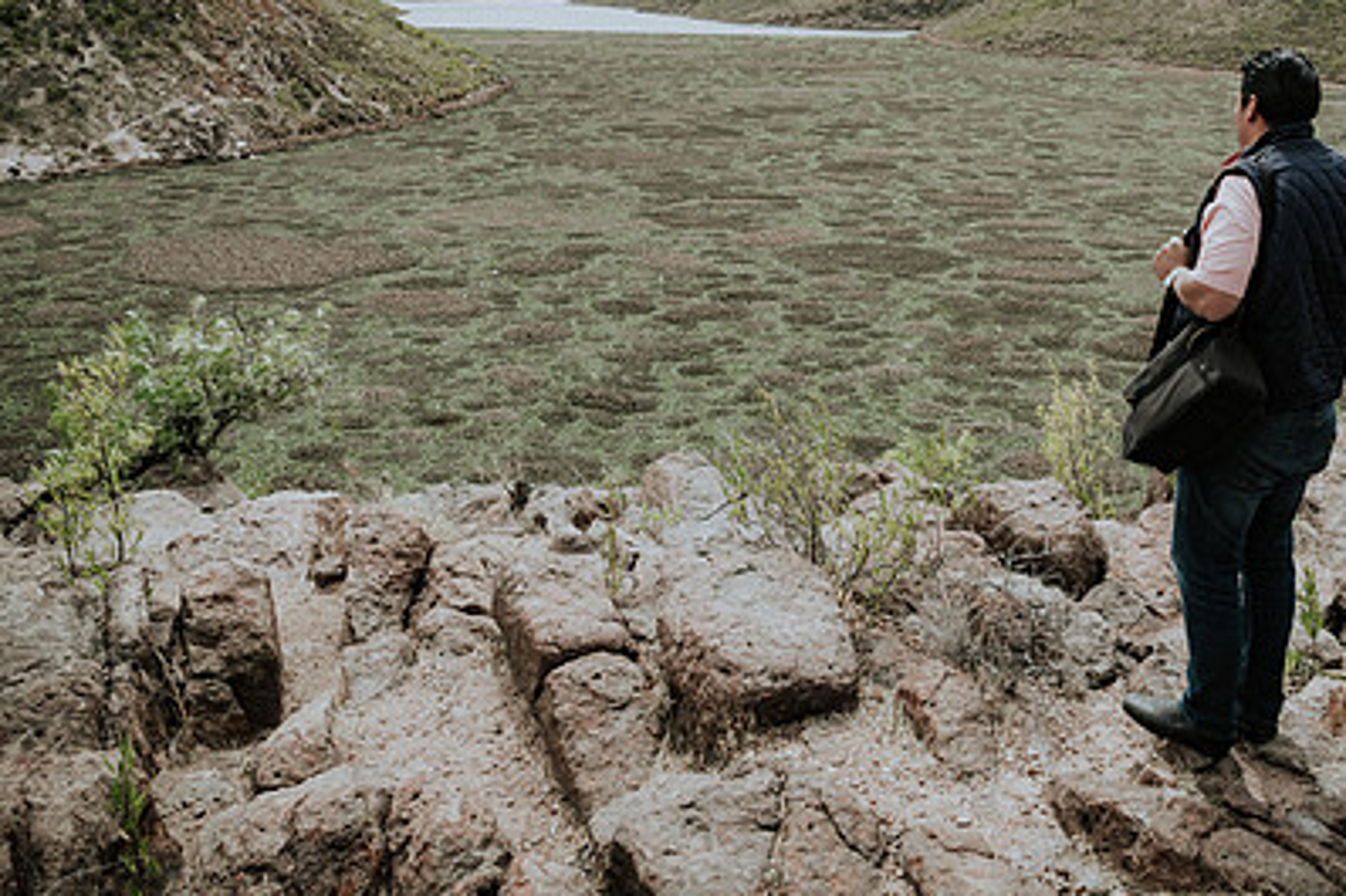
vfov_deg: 37.4
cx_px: 839
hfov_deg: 53.9
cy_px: 292
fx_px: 1308
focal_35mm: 35
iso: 250
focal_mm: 16
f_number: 3.5
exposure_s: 1/3200
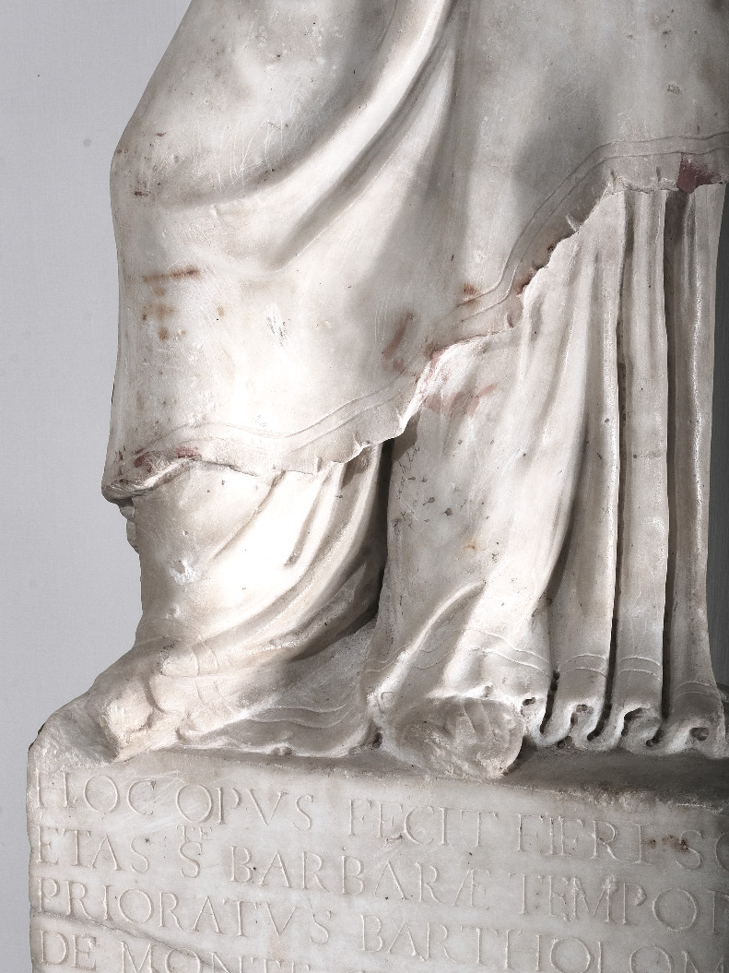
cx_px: 367
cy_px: 540
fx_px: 1966
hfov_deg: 21.0
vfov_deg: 27.8
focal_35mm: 70
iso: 320
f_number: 20
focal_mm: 42.9
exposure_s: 1/250
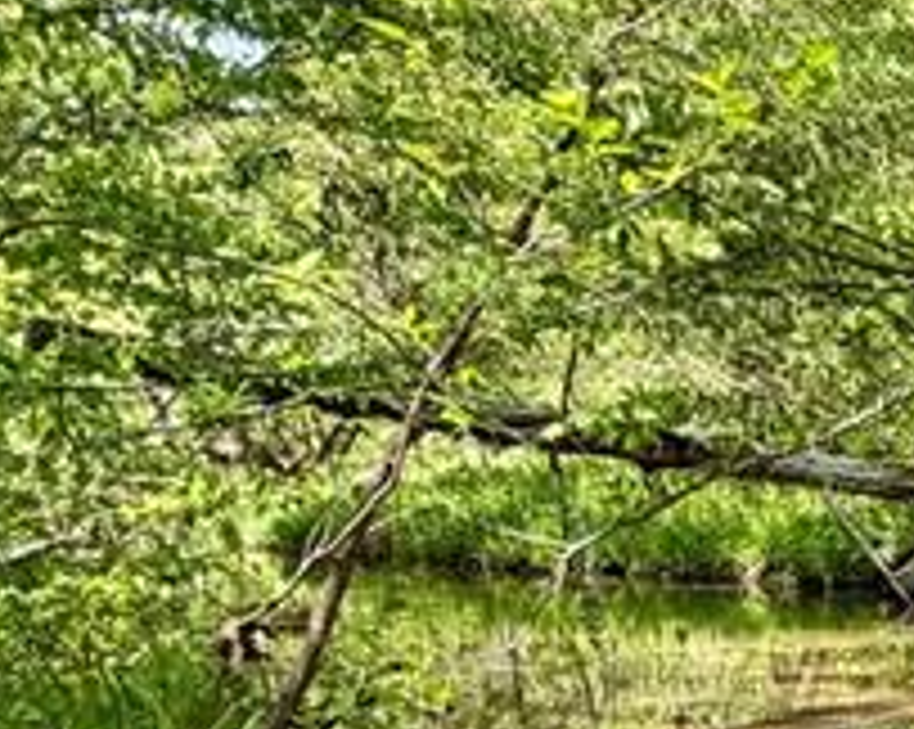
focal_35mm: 69
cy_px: 864
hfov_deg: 19.5
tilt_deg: -11.9
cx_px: 1702
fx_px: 1865
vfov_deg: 20.7
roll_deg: +0.8
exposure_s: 1/398
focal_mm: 2.22
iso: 50
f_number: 2.2
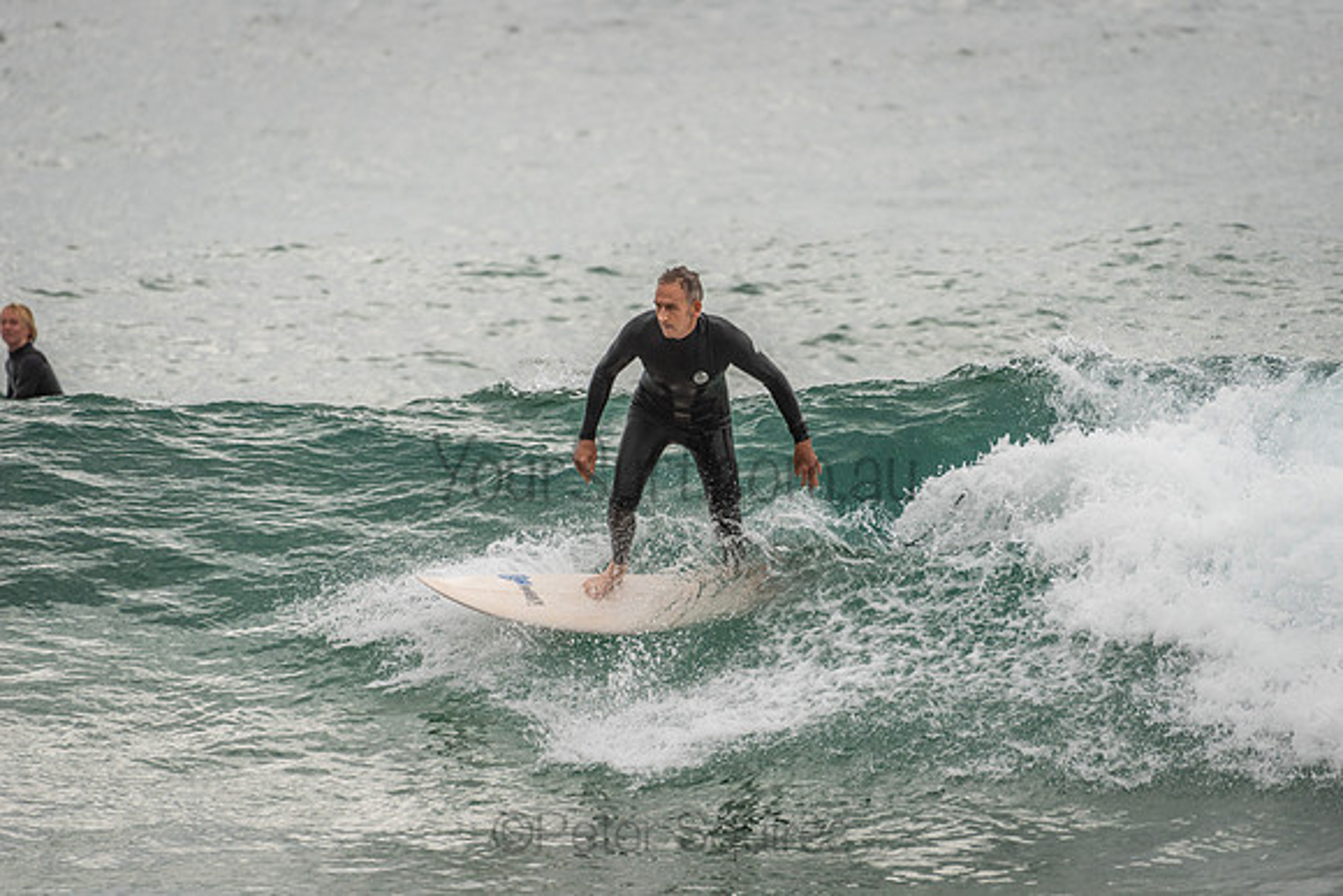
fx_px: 18656
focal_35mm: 500
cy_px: 448
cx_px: 672
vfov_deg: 2.8
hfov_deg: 4.1
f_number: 5.6
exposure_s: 1/2000
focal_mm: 500
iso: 320
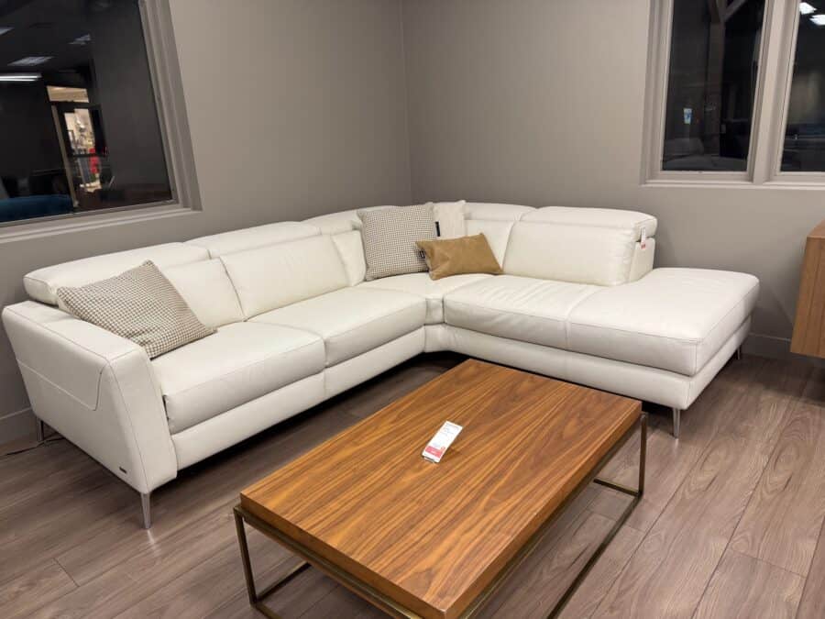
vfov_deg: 56.8
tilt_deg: -16.6
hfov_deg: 71.6
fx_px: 572
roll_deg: +4.1
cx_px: 412
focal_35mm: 24
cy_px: 310
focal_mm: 6.76
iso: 200
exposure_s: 1/120
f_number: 1.78
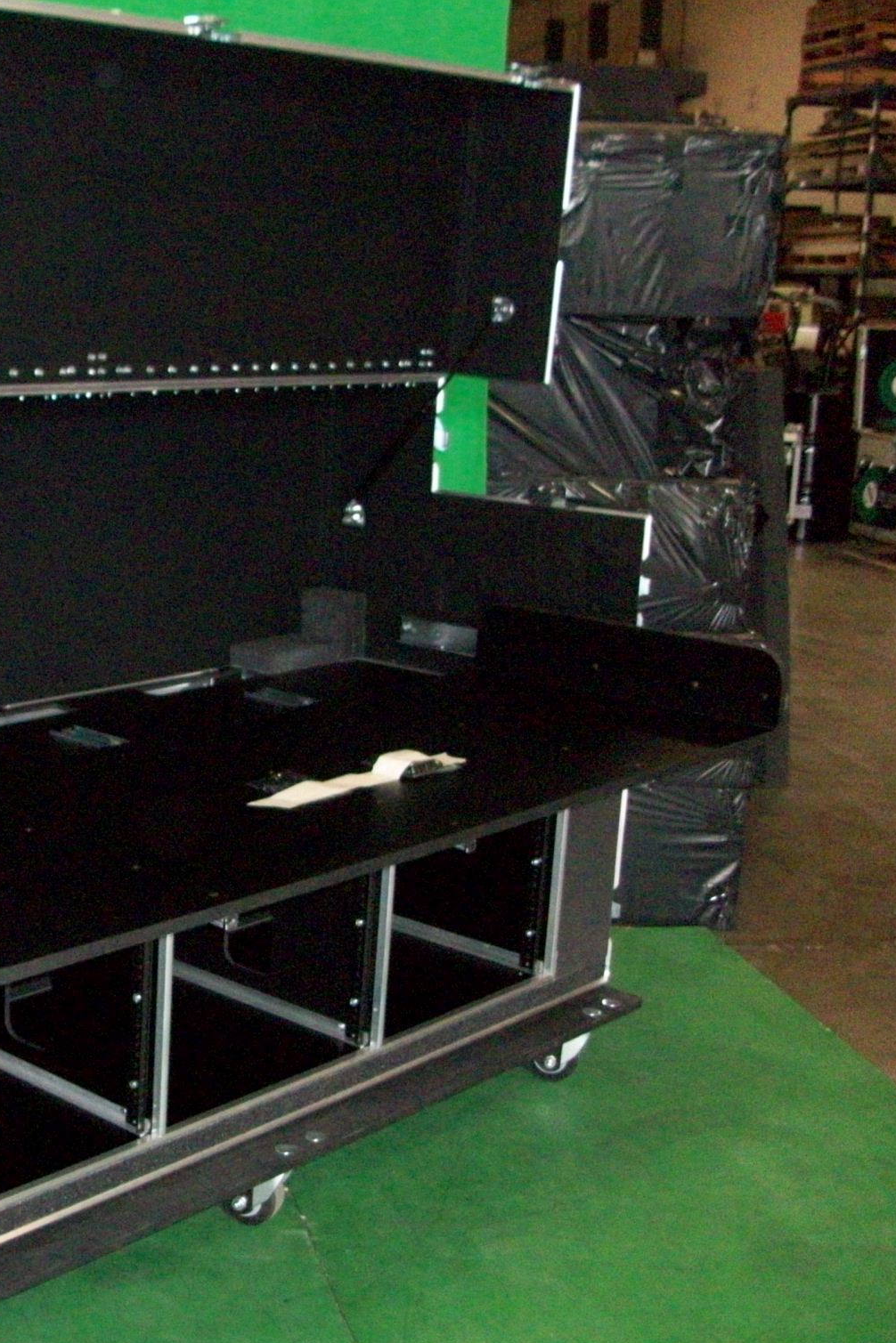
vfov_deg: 41.1
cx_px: 45
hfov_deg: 26.8
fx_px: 1792
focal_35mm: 48
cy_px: 683
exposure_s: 1/60
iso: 320
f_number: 2.8
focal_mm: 5.7
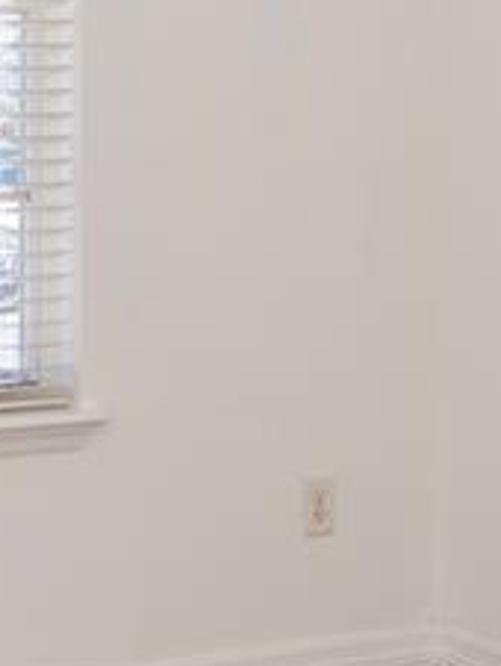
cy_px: 80
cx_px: -162
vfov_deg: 18.9
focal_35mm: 102
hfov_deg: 13.9
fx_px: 1965
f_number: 8
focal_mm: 15
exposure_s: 1/50
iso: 200
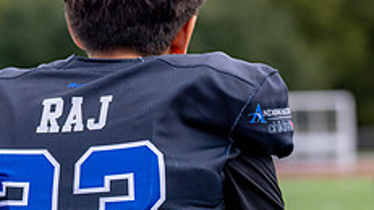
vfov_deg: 5.3
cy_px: 153
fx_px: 2261
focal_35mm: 228
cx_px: 128
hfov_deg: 9.4
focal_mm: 78
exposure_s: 1/2500
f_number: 2.8
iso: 250
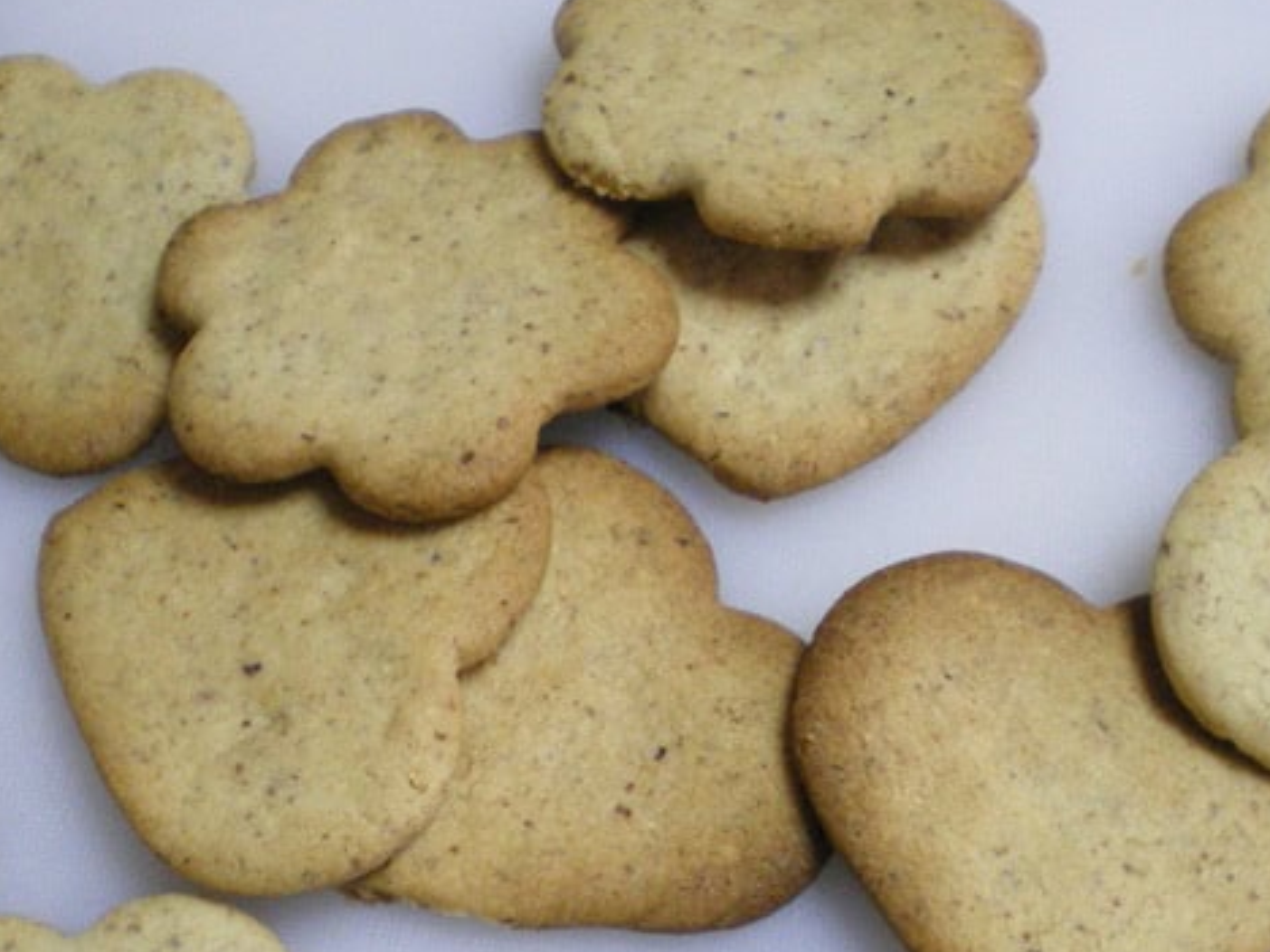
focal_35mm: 65
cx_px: 670
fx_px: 2385
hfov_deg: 29.8
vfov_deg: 22.4
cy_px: 711
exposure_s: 1/25
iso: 400
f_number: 3.1
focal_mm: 6.3
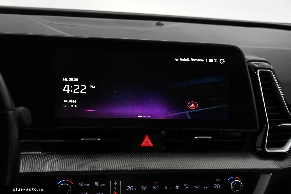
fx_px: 364
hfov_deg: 43.6
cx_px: 146
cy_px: 97
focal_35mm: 45
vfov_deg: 29.9
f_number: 4.5
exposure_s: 1/25
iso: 800
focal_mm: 30
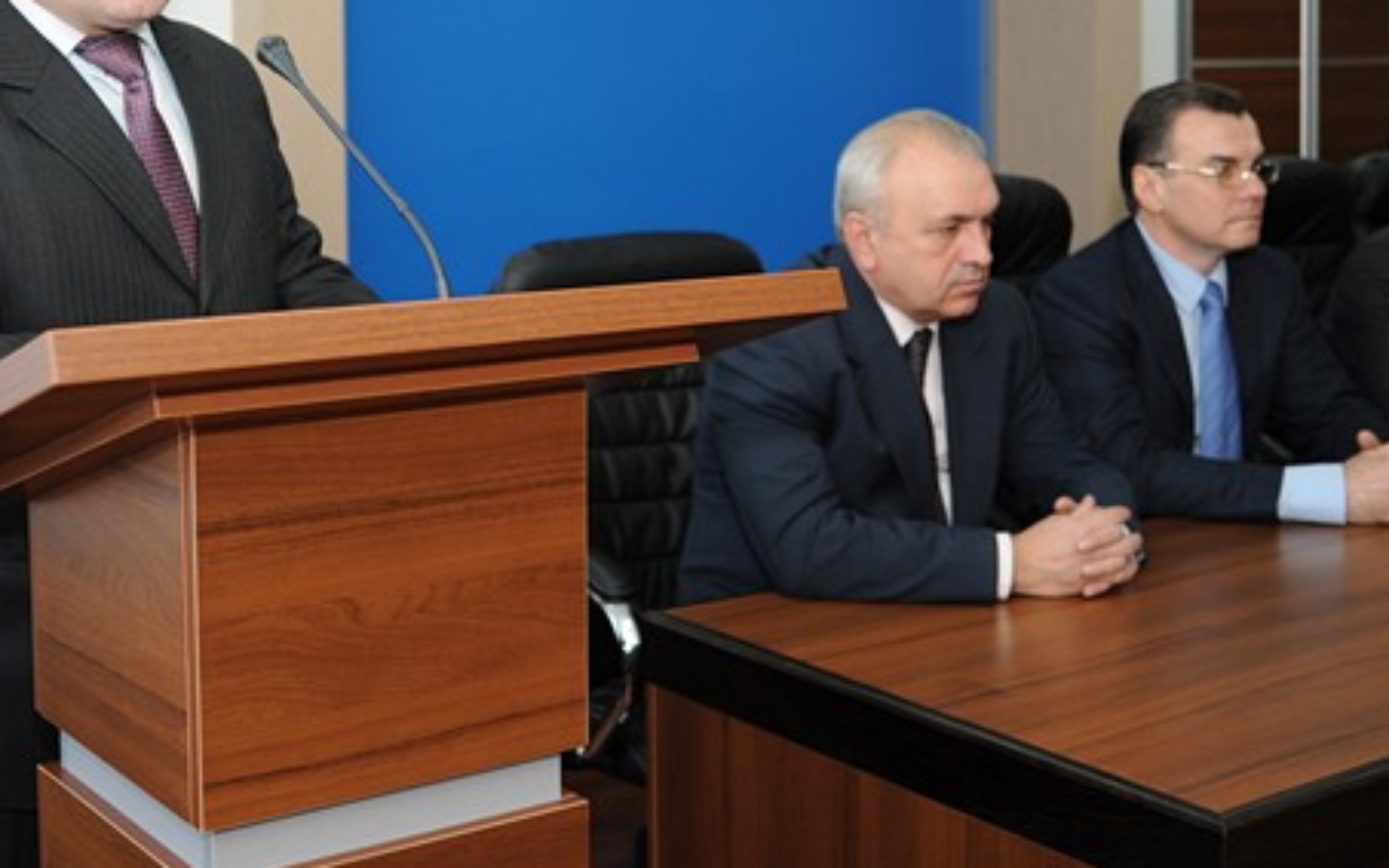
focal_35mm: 54
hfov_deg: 37.3
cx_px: 512
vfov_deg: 23.6
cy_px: 166
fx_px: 2044
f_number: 3
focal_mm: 30
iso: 320
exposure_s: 1/250
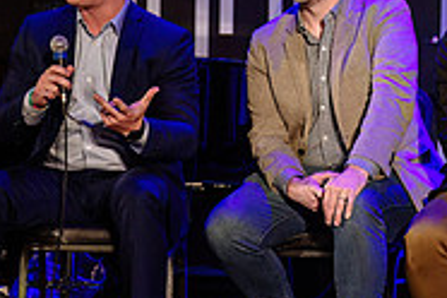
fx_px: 2024
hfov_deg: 12.2
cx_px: 574
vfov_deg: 8.4
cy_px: 129
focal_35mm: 163
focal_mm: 48
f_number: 3.2
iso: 1600
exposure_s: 1/250
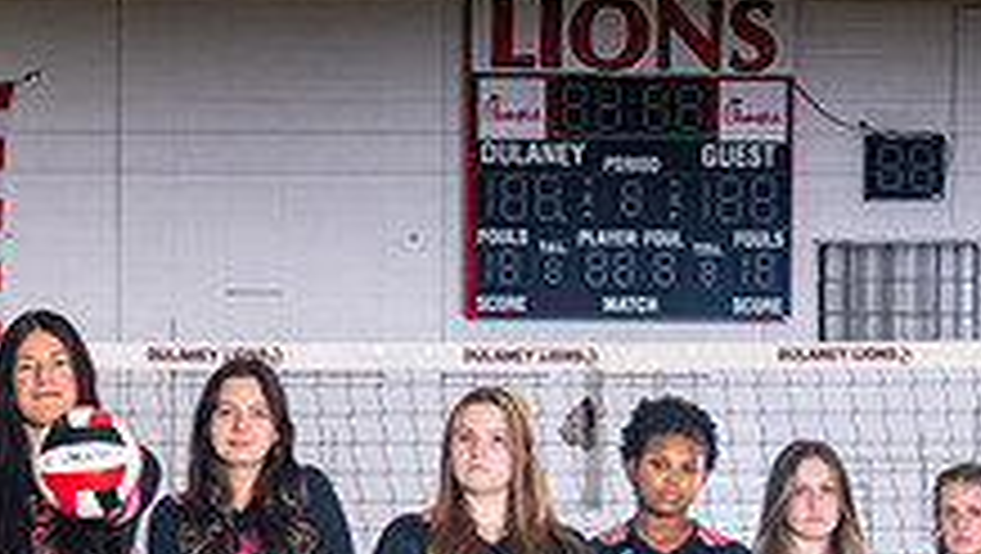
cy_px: 890
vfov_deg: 7.4
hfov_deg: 13.2
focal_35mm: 162
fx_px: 4217
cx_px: 176
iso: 800
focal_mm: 48
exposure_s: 1/250
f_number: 6.3
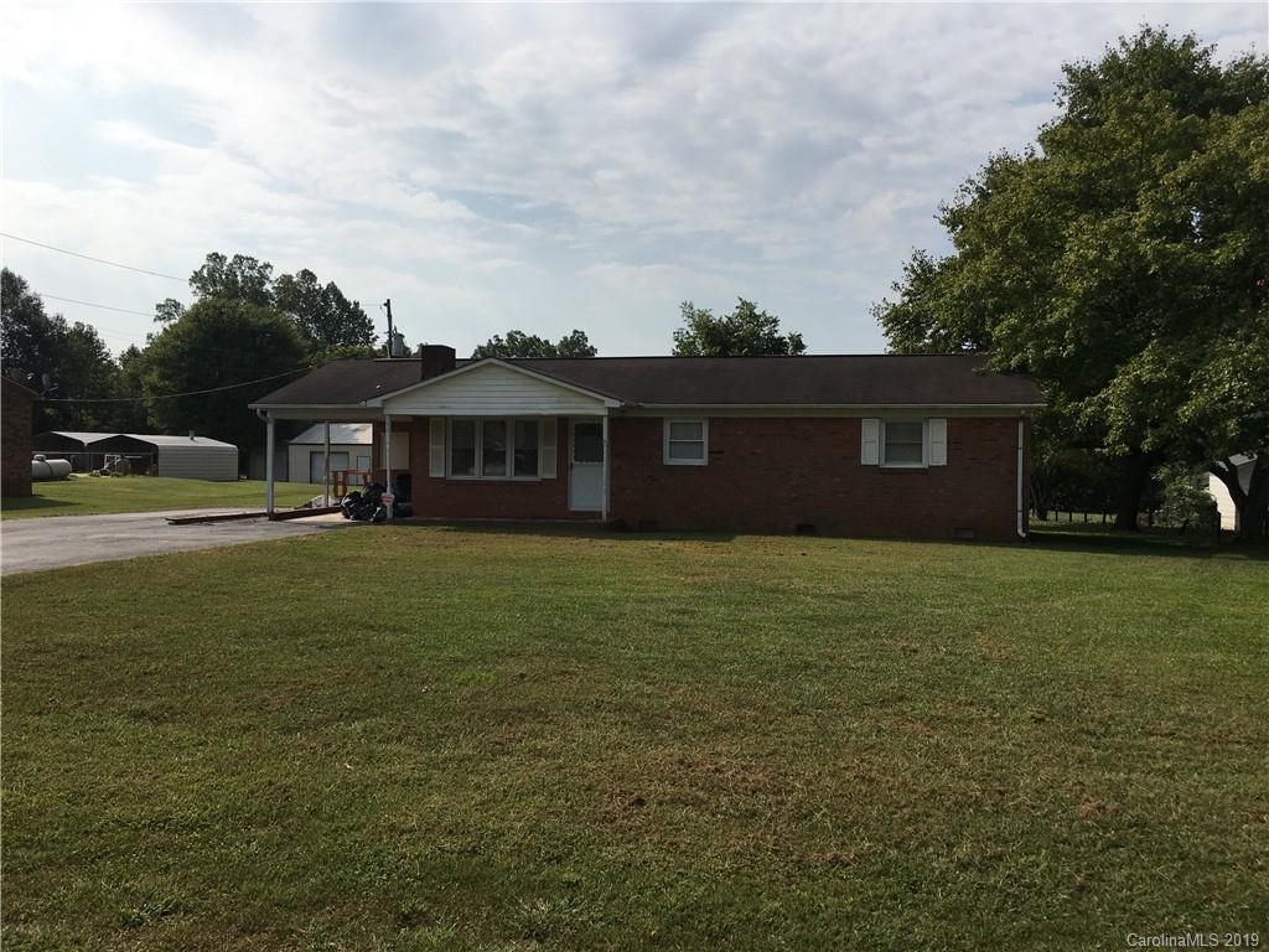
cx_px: 634
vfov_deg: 48.2
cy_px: 476
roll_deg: -0.4
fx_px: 1063
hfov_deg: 61.7
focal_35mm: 29
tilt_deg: +0.0
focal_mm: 4.15
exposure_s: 1/3663
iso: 25
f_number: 2.2
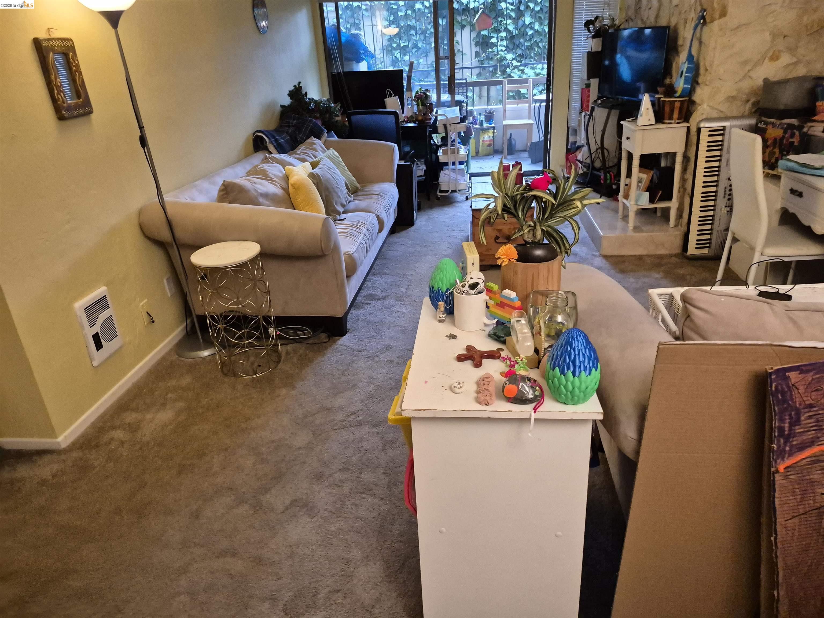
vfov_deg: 58.9
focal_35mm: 23
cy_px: 309
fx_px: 547
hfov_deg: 73.9
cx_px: 412
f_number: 1.8
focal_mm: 5.4
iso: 800
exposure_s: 1/120
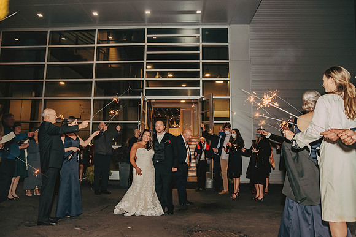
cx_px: 178
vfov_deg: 46.4
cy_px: 118
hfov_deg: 65.5
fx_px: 277
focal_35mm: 28
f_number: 4
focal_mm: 28
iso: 1250
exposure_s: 1/125
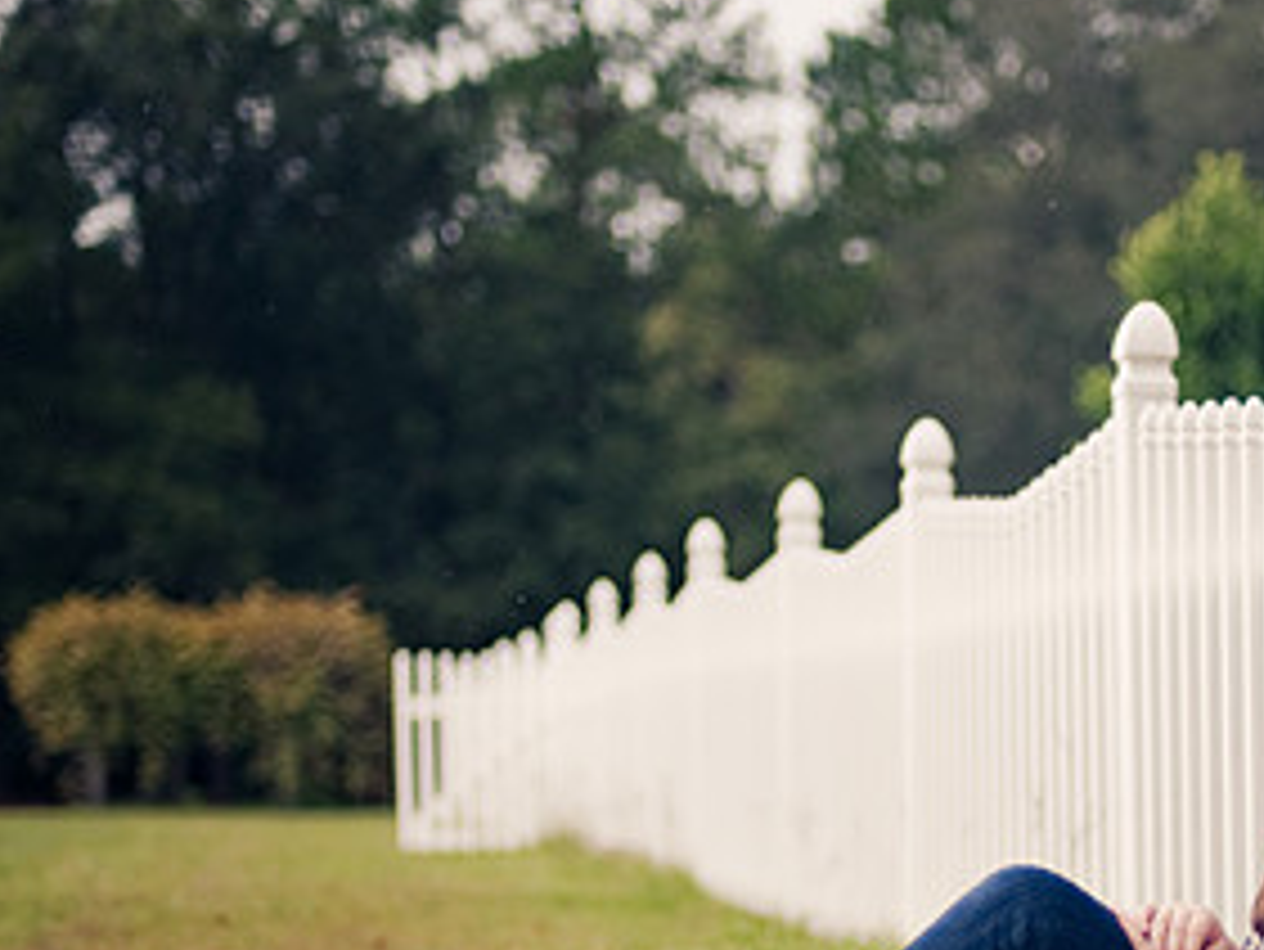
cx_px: 972
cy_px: 473
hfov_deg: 19.7
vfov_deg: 15.0
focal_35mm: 99
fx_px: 3617
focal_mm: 50
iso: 200
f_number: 1.4
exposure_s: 1/800
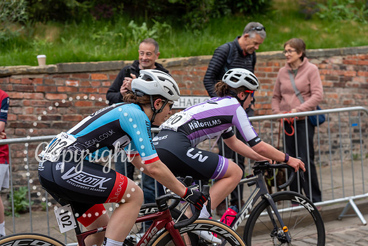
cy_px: 123
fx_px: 716
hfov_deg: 28.8
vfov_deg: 19.5
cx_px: 184
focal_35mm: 70
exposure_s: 1/1000
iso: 500
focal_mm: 70
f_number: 4
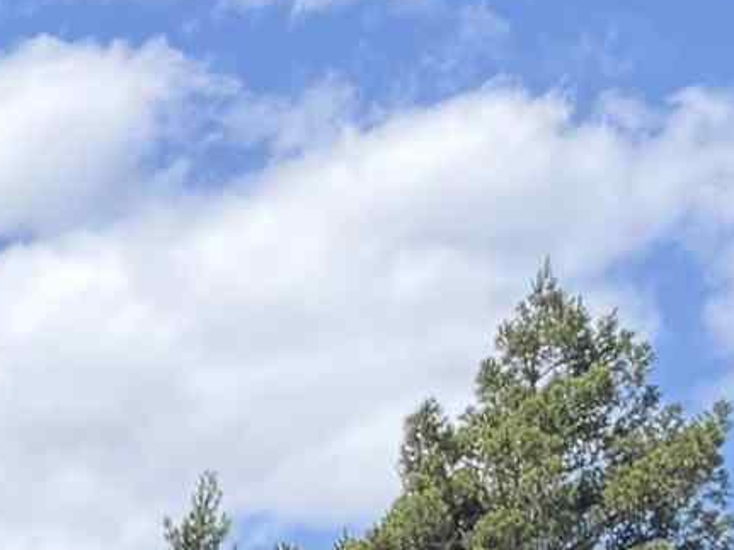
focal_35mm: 171
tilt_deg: -3.2
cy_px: 1722
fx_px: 3625
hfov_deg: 9.1
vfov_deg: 7.5
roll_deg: -2.5
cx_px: -1548
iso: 100
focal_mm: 6.76
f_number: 1.78
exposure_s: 1/1464
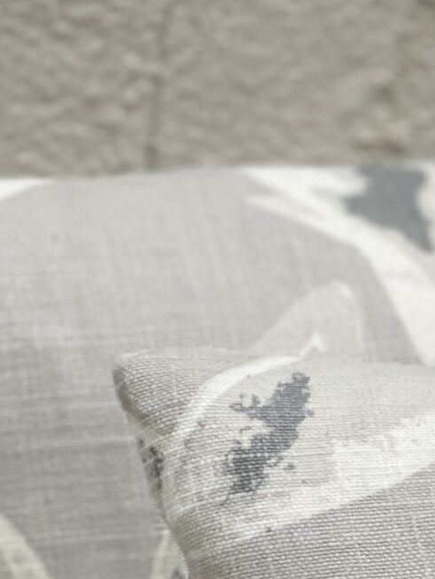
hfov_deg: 7.3
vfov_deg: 9.6
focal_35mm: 203
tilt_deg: -22.1
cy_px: 658
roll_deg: -1.8
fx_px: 3401
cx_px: 411
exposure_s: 1/120
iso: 125
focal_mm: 6
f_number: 2
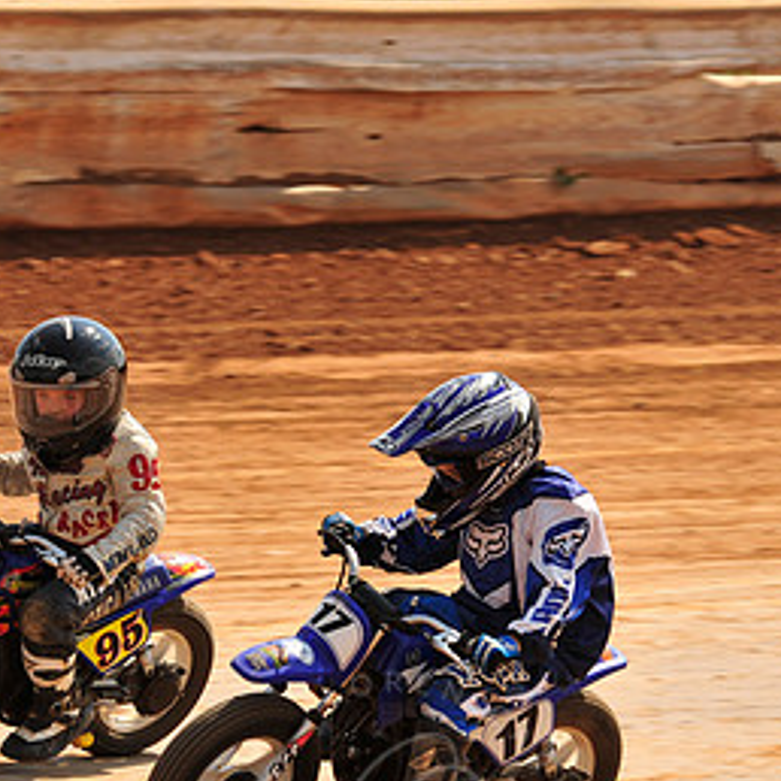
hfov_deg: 4.6
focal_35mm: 382
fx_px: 9751
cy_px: 575
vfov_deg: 4.6
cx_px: 394
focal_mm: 200
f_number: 9
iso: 200
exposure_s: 1/400
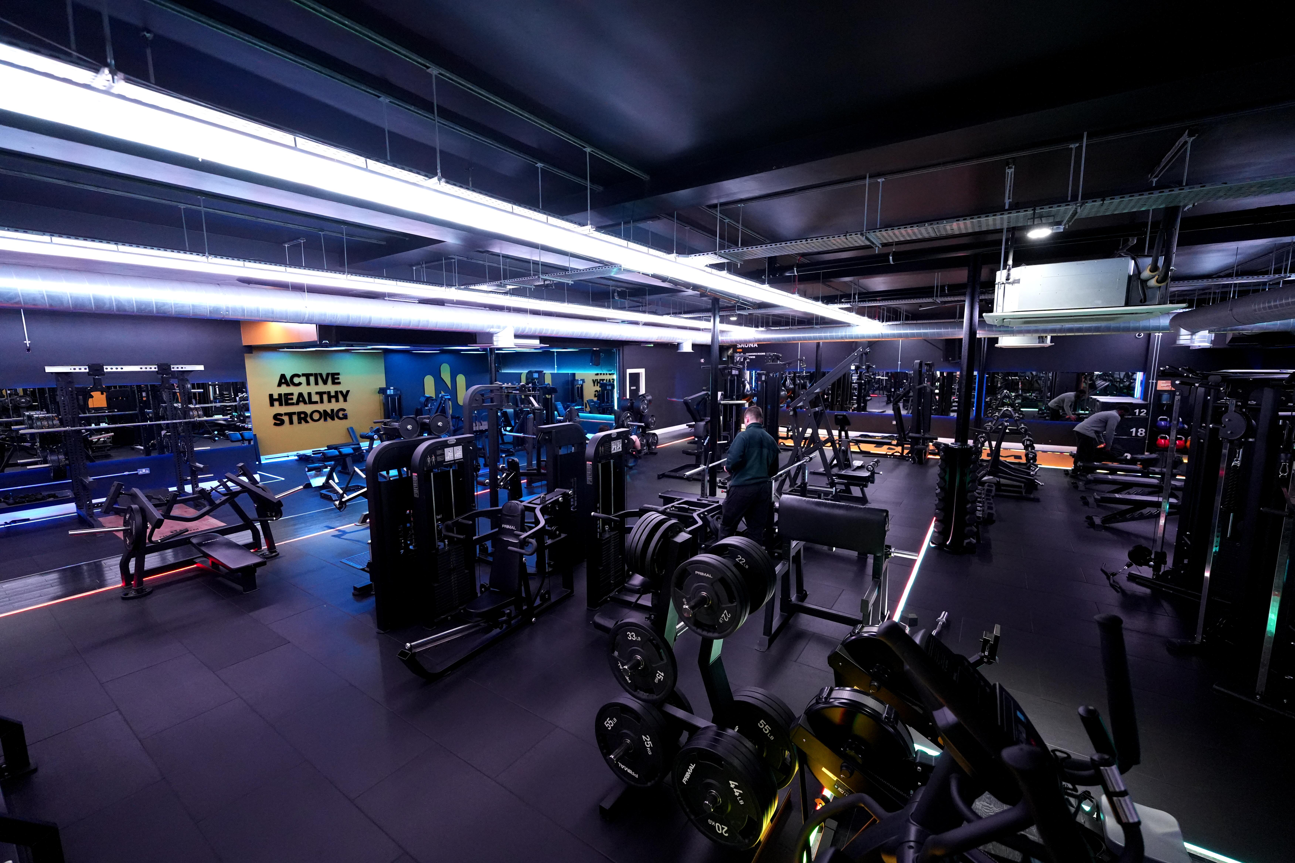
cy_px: 432
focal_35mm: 15
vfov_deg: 78.8
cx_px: 648
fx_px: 525
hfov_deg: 101.9
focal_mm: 14.6
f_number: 2.8
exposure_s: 1/160
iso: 6400
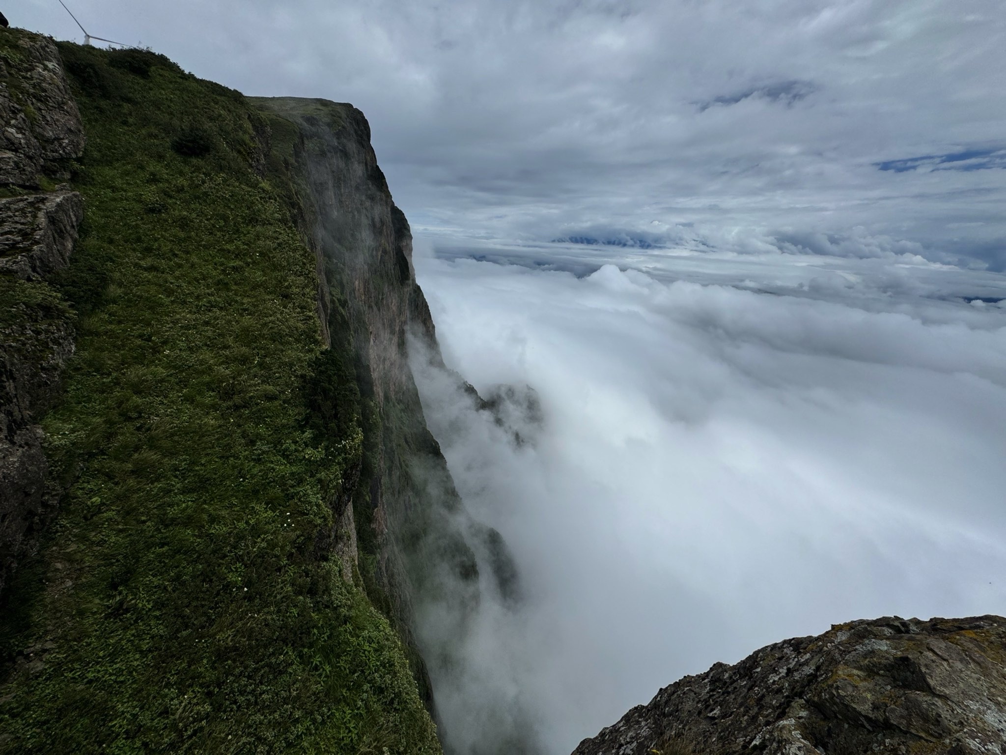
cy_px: 378
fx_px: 407
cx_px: 503
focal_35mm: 14
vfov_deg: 85.7
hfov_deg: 102.1
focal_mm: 2.22
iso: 32
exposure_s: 1/7299
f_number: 2.2
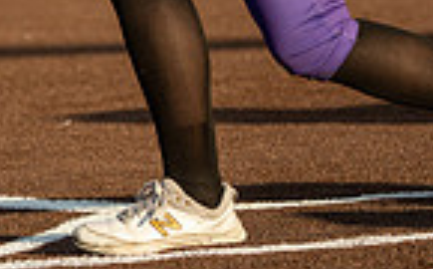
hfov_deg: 3.3
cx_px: 230
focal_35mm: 634
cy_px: -317
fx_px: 7467
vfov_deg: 2.1
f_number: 5.6
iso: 400
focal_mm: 200
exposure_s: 1/1250
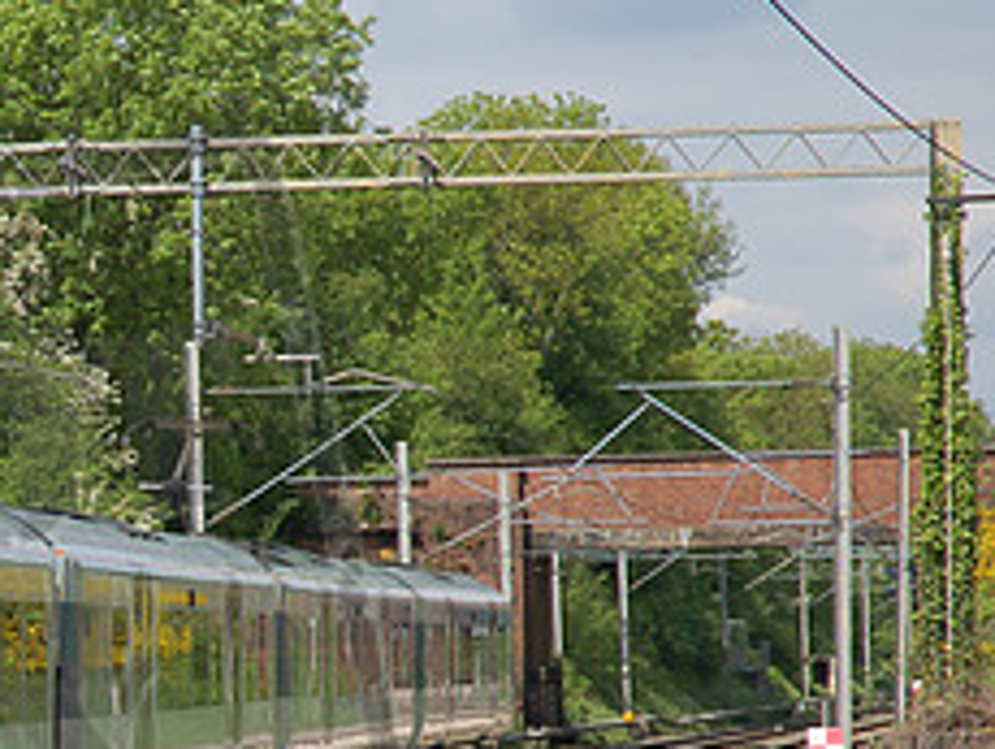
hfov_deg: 8.3
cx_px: -199
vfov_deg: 6.3
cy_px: 641
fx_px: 6797
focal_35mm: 236
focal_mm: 65
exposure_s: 1/640
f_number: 6.3
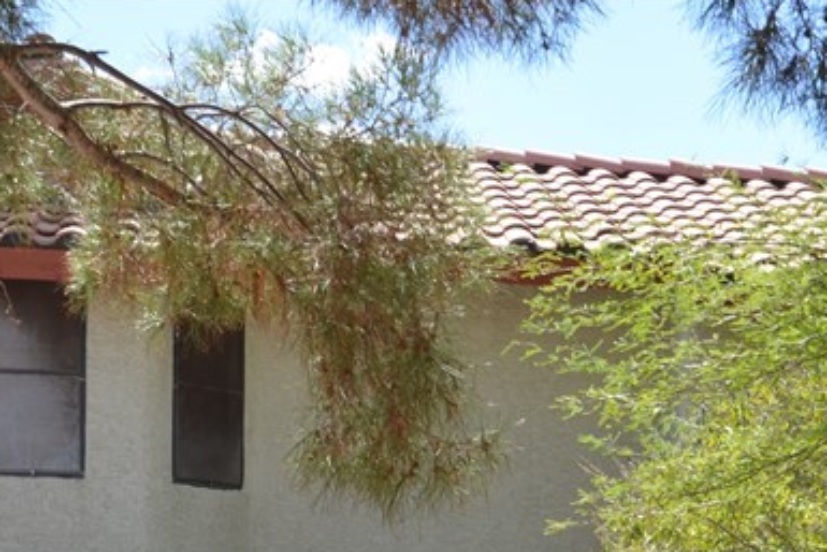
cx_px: 656
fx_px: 2238
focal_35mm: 97
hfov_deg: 20.7
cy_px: 768
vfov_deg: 13.4
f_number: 8
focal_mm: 23
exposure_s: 1/250
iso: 160
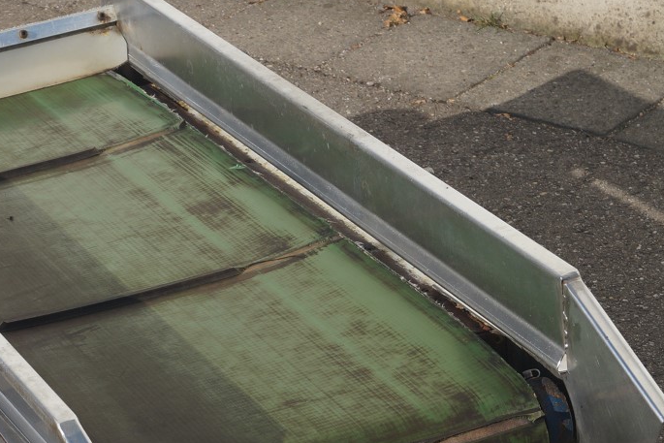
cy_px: 358
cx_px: 107
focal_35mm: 124
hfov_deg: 16.3
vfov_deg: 11.0
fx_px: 2291
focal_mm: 35
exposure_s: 1/320
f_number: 7.1
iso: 100
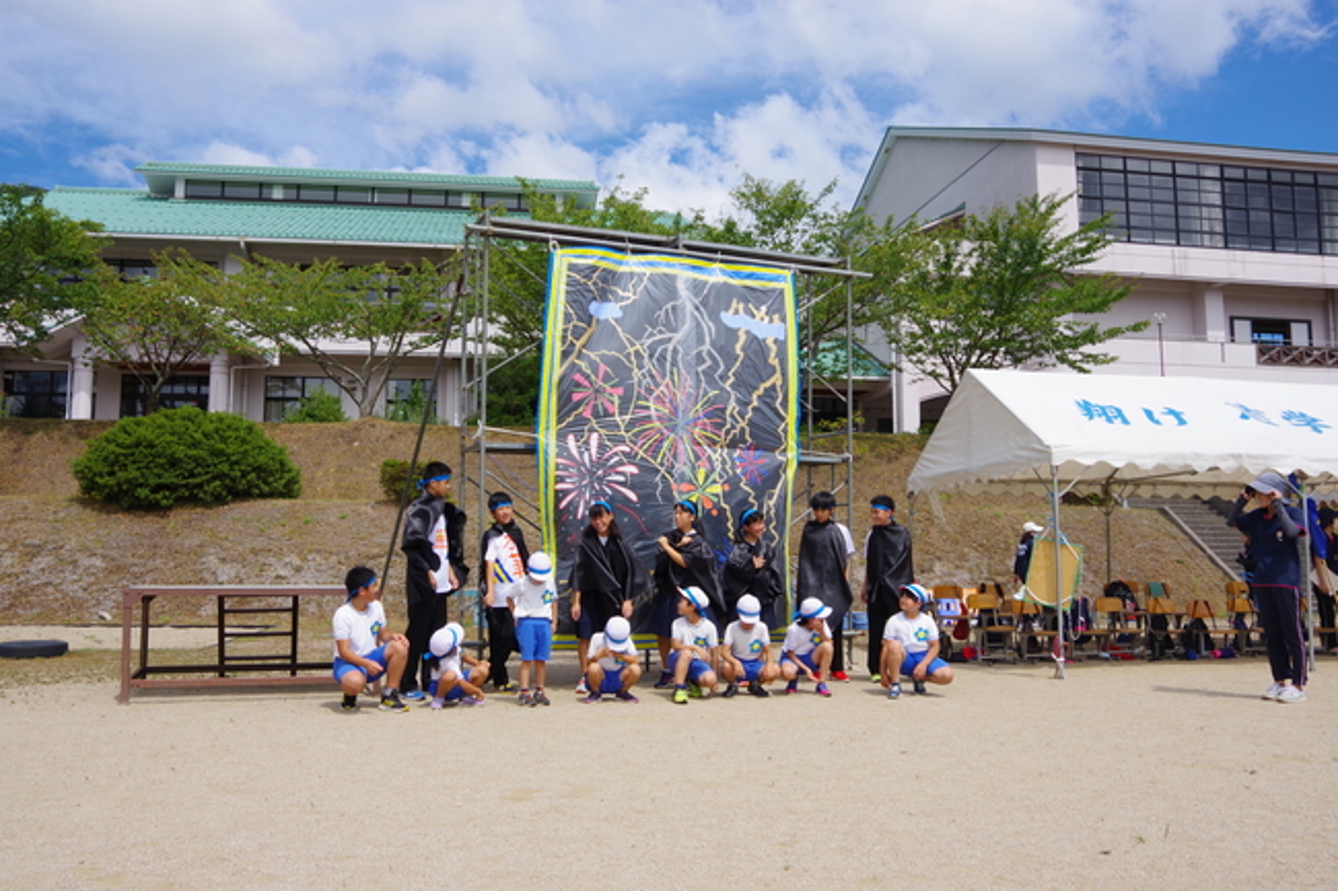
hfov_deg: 67.4
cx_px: 669
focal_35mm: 27
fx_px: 1003
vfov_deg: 47.9
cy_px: 446
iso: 200
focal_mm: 18
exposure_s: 1/160
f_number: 13
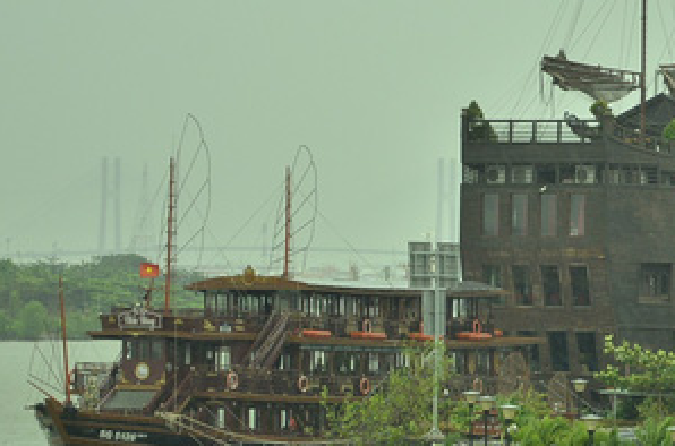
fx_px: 5125
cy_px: 118
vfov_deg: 5.0
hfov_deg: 7.5
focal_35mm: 274
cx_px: 614
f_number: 5.6
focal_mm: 85
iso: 400
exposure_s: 1/200
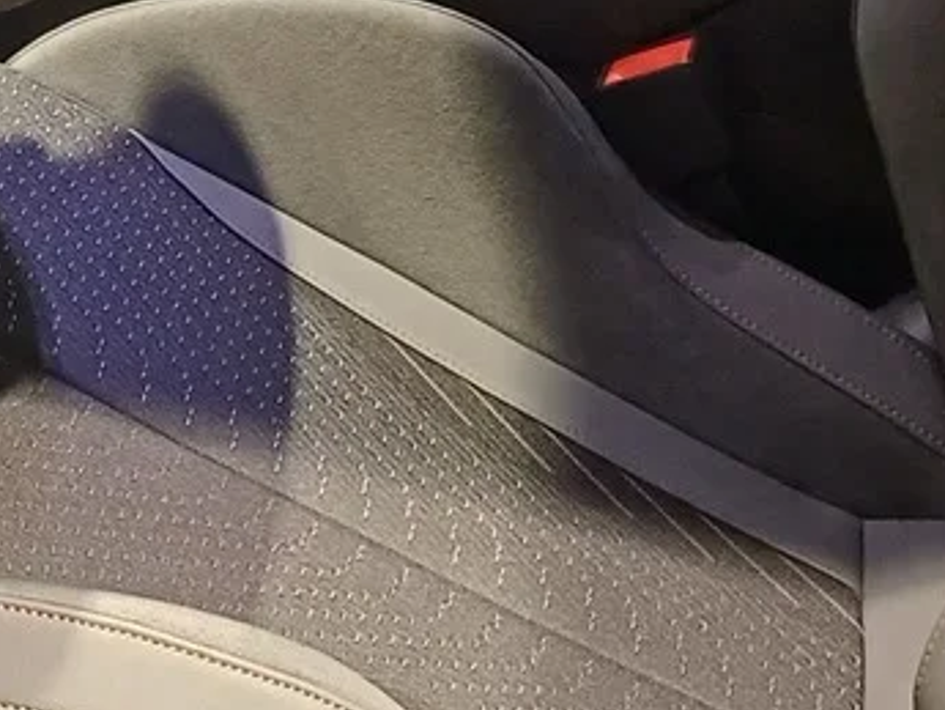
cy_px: 19
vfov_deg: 12.6
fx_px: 3168
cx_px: 55
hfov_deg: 16.7
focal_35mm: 116
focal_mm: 4.65
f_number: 1.8
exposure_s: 1/33.3
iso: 400
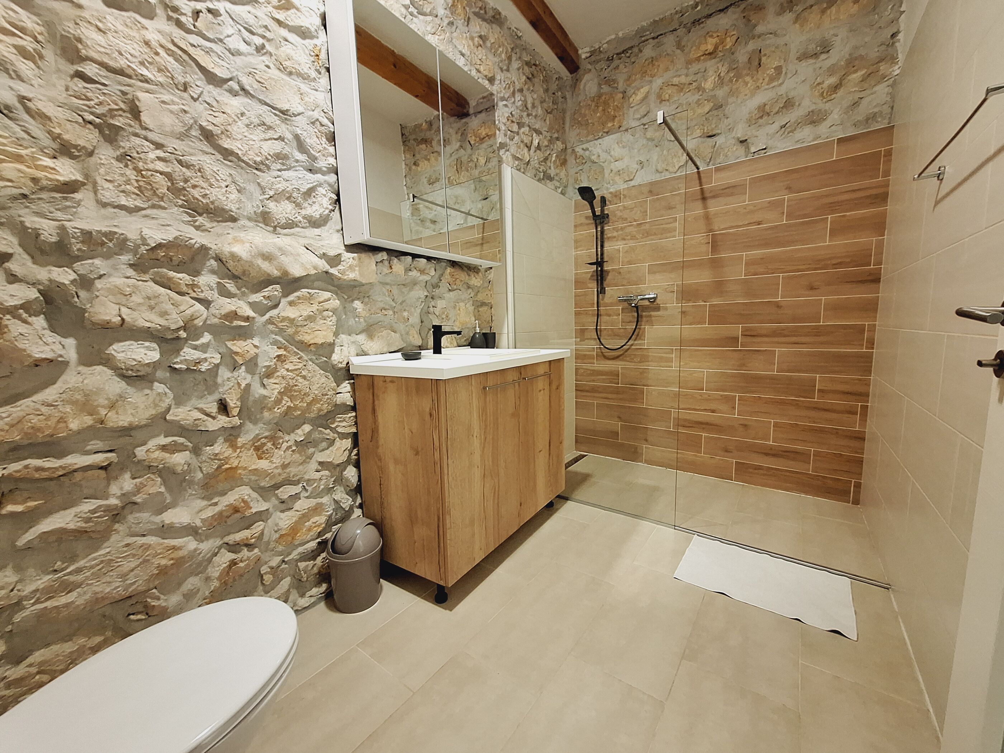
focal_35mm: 13
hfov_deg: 106.2
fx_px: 377
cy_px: 376
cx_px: 502
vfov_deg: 89.9
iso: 400
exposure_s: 1/25
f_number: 2.2
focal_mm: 1.74
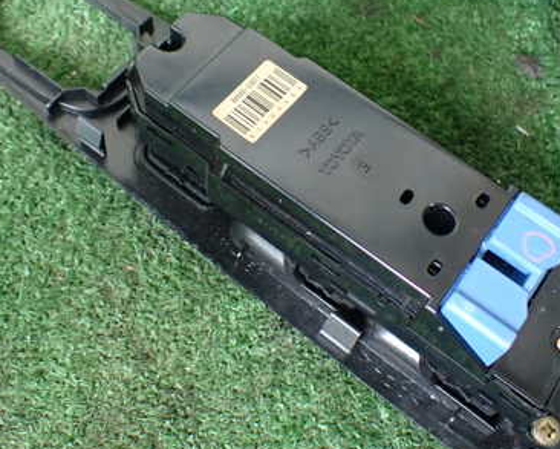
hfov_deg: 38.8
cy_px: 166
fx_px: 796
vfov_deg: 31.3
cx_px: 263
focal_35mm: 48
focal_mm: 5.4
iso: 640
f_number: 2.3
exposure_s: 1/125
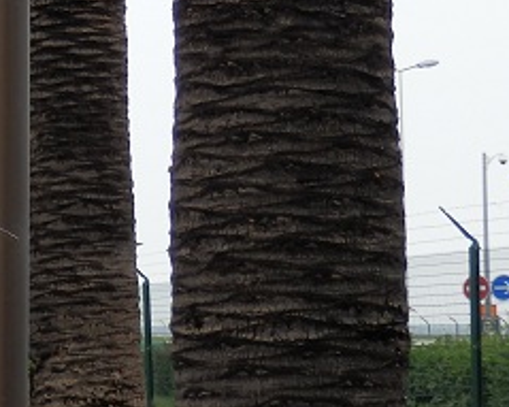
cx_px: -196
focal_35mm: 196
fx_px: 2951
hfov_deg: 9.6
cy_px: 94
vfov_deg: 7.9
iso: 80
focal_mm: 10.8
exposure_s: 1/250
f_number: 4.2
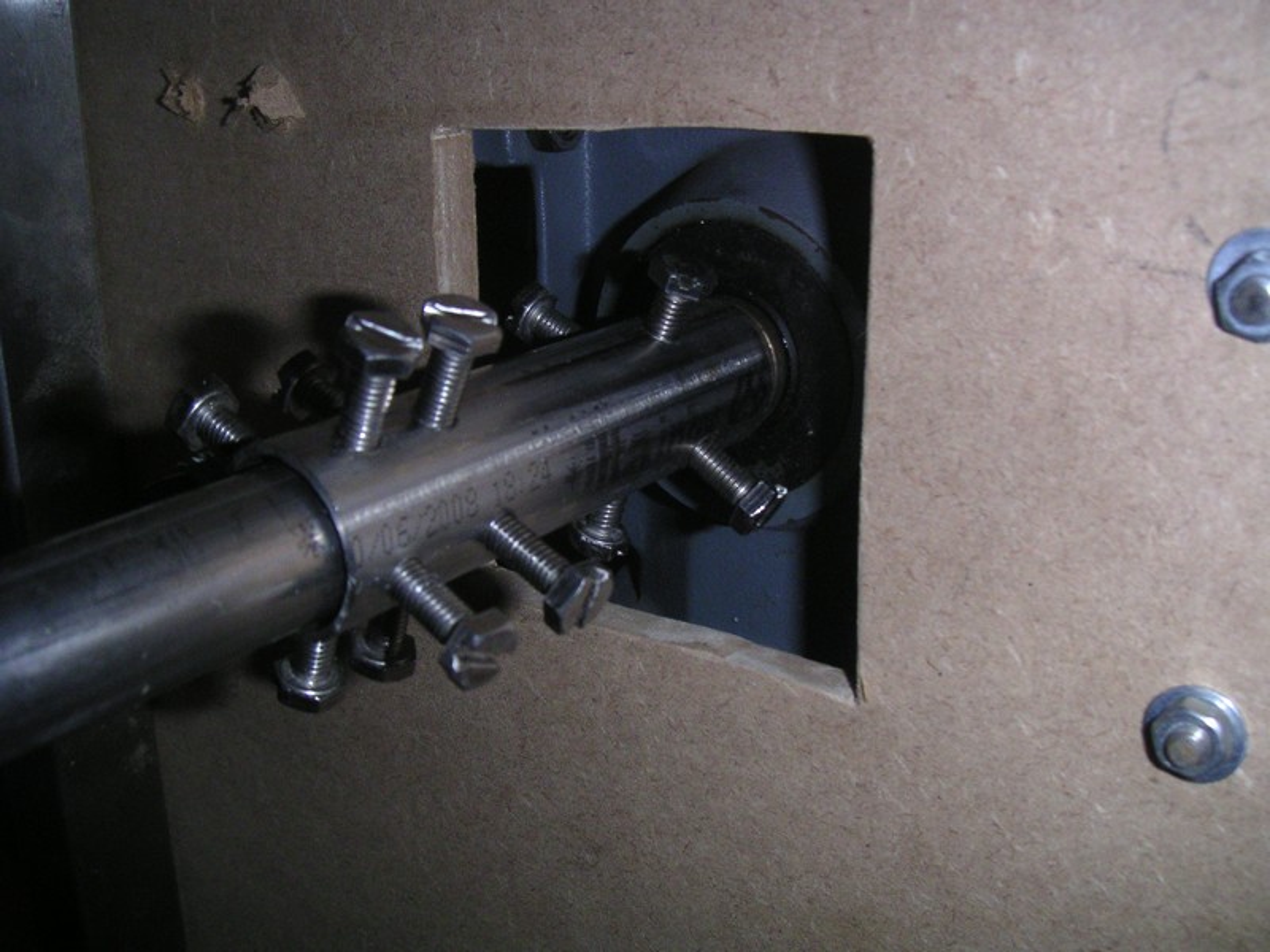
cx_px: 635
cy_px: 476
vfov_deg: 37.7
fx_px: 1394
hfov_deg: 49.0
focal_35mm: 38
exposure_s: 1/45
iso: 160
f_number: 6.7
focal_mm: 6
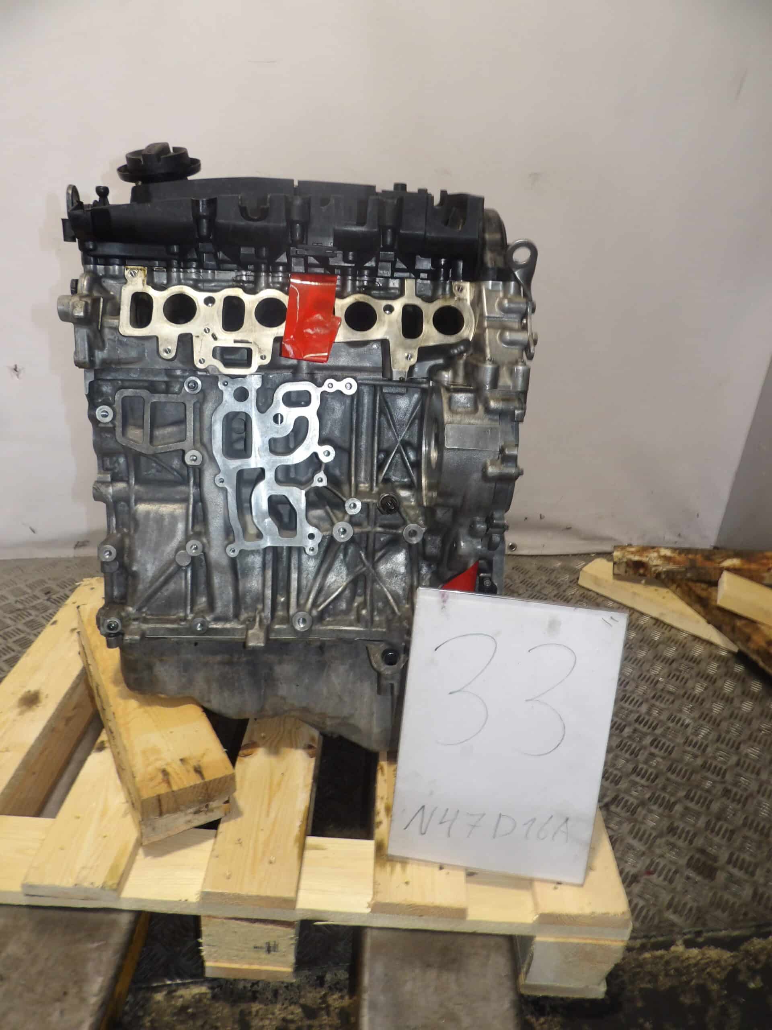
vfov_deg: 71.6
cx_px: 386
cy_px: 515
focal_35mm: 24
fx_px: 714
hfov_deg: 56.8
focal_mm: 4.3
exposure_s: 1/60
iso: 200
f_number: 3.2
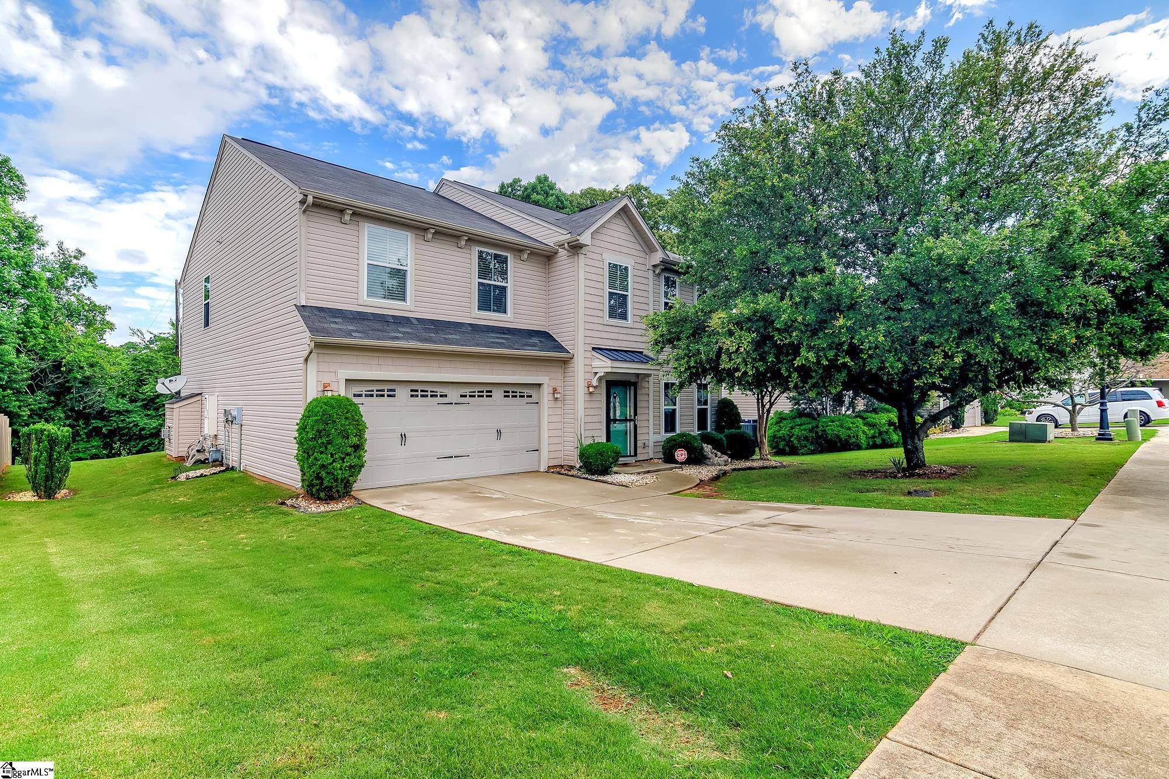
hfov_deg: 96.7
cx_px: 584
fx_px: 519
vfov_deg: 73.7
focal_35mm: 16
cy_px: 390
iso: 200
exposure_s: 1/400
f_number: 7.1
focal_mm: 11
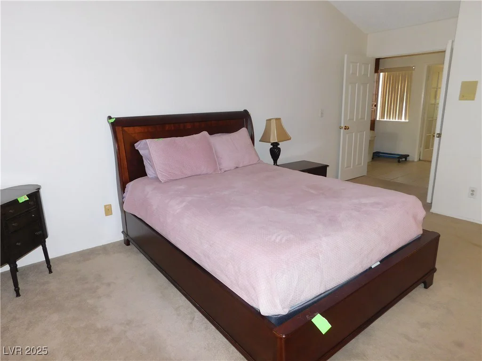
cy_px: 180
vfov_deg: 58.9
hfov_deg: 73.9
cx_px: 241
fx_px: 320
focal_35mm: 23
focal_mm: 4
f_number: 3
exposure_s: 1/30
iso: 200
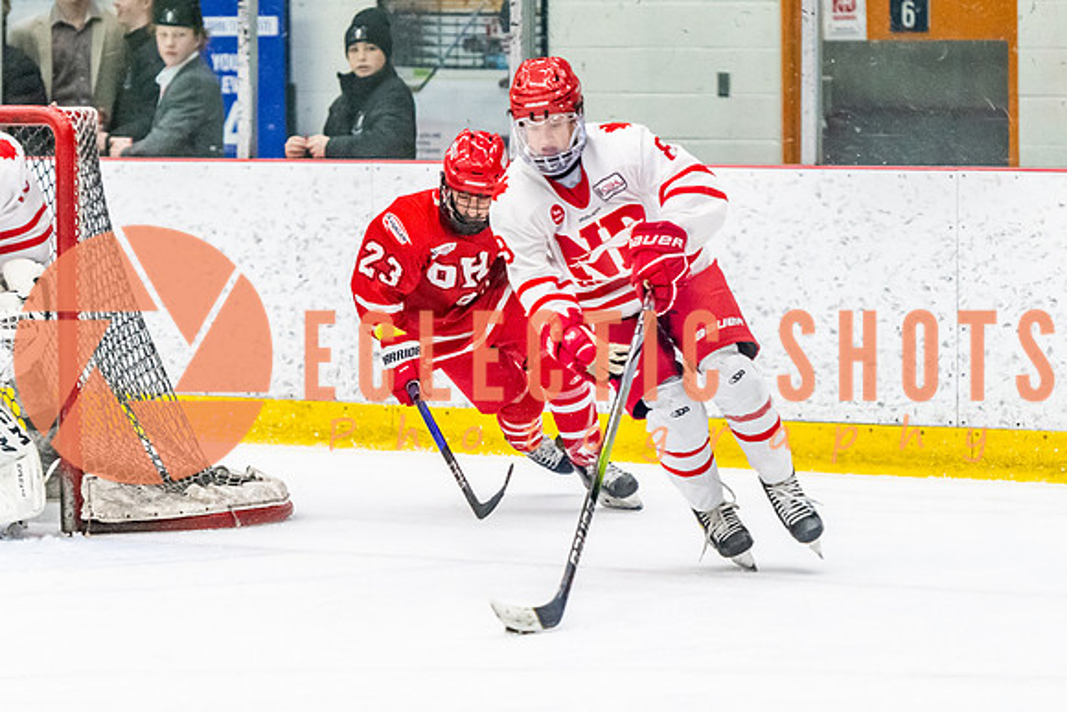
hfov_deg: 9.9
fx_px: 6187
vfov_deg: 6.6
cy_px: 385
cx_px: 618
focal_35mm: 209
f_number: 2.8
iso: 4000
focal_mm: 125
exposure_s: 1/800
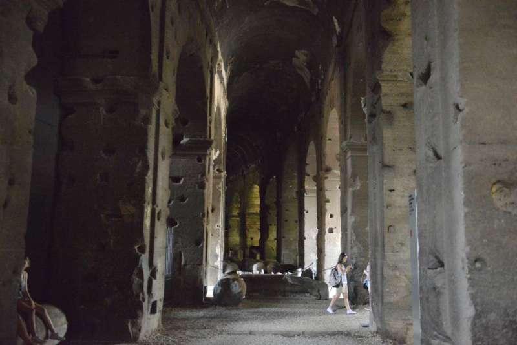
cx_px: 258
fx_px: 488
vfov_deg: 38.9
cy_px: 172
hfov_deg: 55.8
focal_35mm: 34
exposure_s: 1/125
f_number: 2.8
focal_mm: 34
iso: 6400
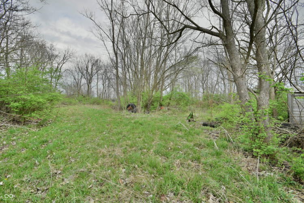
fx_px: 127
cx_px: 152
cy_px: 102
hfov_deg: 100.4
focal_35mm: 15
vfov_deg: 77.4
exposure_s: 1/100
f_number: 10
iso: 100
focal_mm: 10
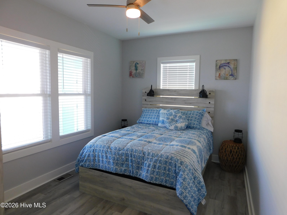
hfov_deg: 73.9
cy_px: 108
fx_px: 191
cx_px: 144
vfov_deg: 58.9
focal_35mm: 23
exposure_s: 1/50
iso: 125
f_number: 3
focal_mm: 4
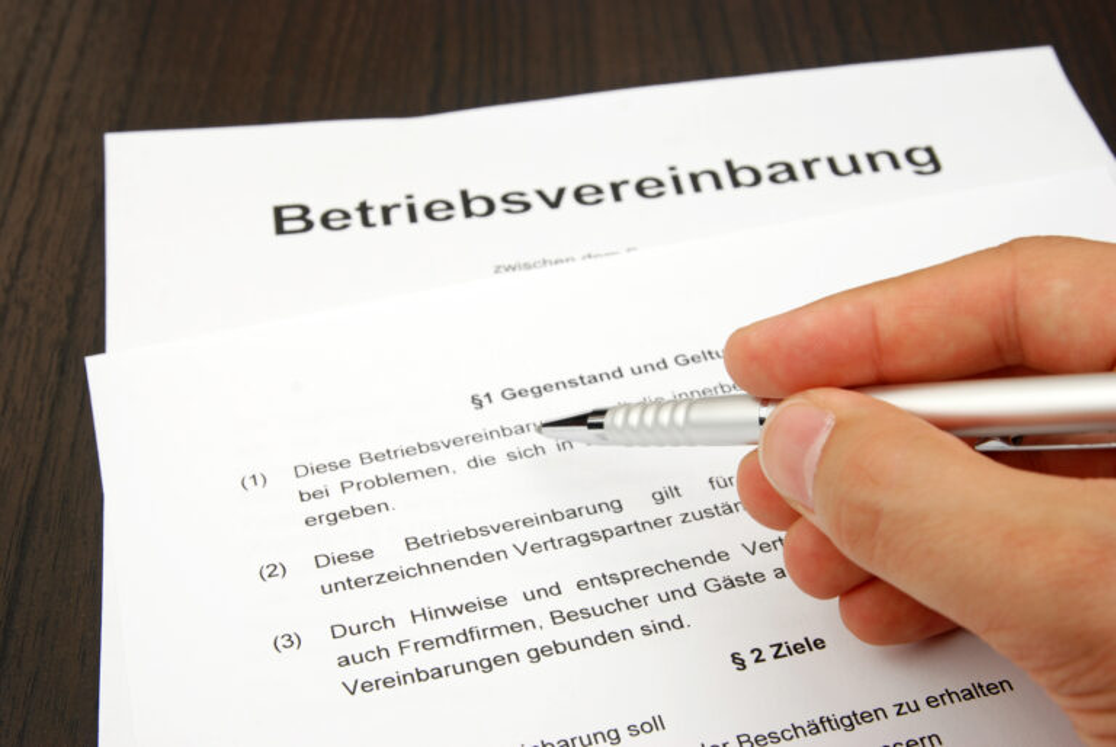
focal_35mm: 69
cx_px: 558
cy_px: 374
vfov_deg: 19.8
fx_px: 2141
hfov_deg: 29.2
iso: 100
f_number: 13
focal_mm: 46
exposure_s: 1/10
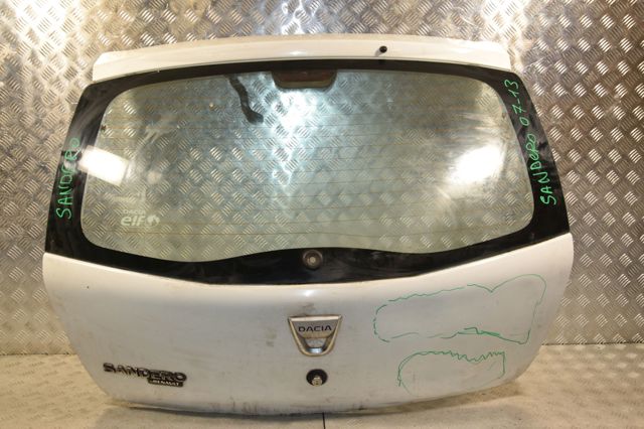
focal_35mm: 33
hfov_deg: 57.2
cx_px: 322
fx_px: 590
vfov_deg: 39.9
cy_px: 214
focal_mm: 22
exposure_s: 1/200
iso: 800
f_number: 9
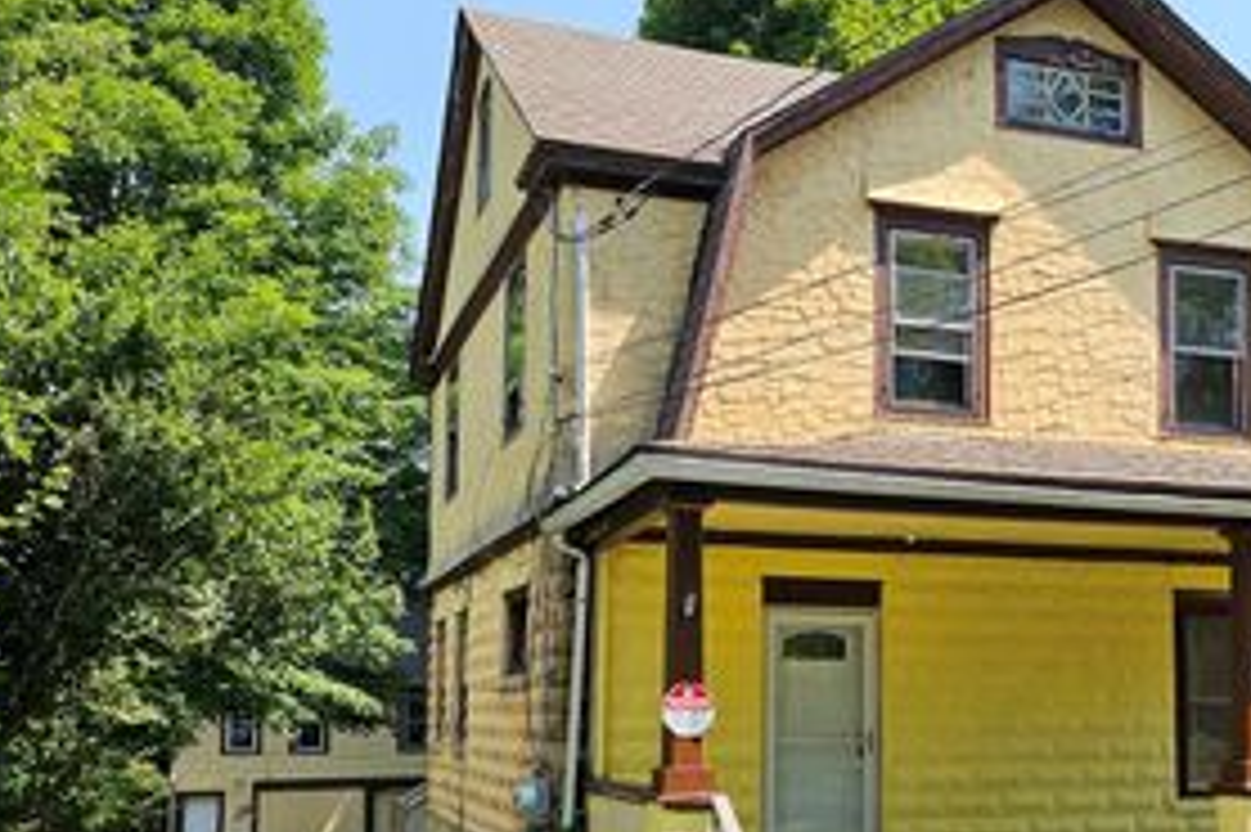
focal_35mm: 43
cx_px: 846
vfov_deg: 30.7
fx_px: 1493
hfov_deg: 44.7
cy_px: 609
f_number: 1.7
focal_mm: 6.3
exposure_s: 1/392
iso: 10
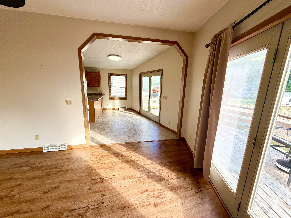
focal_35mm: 14
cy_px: 109
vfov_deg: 85.7
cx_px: 146
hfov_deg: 102.1
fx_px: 118
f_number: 2.2
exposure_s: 1/181
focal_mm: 2.22
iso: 40
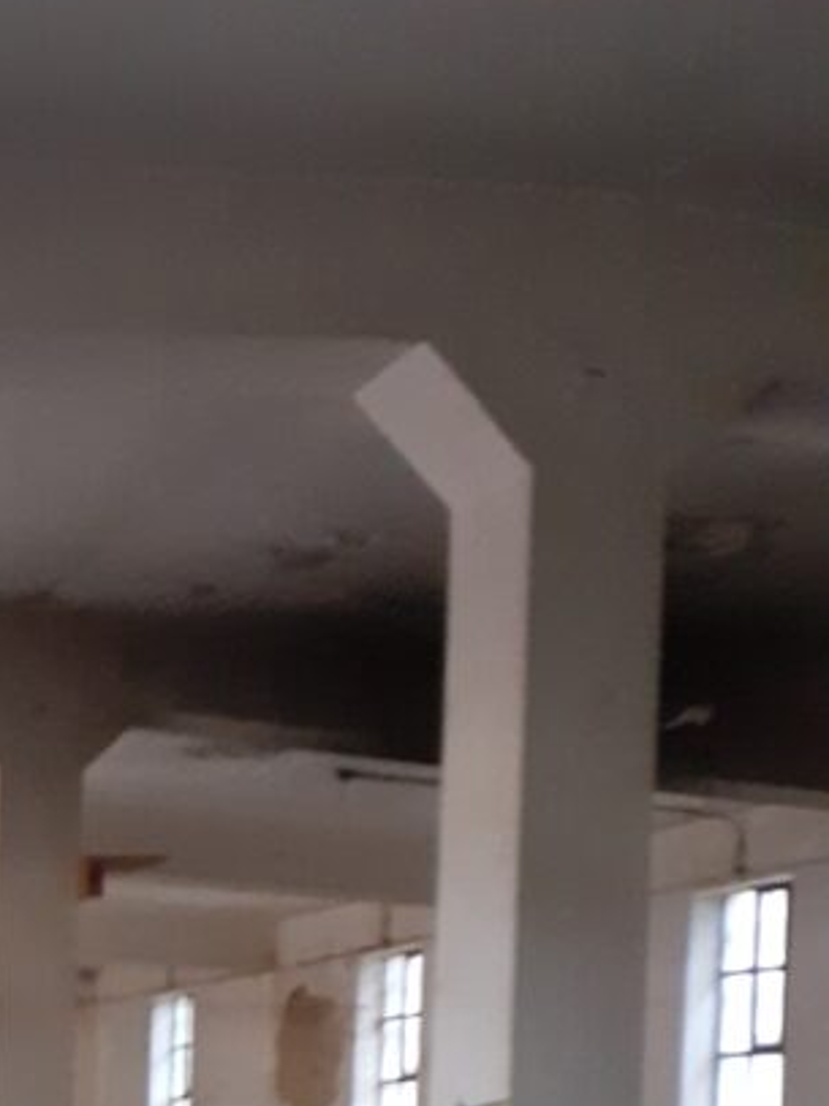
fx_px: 2172
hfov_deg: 20.2
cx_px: -182
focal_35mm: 68
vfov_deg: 25.4
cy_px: 1356
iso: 400
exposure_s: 1/25
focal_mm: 3.6
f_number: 1.9
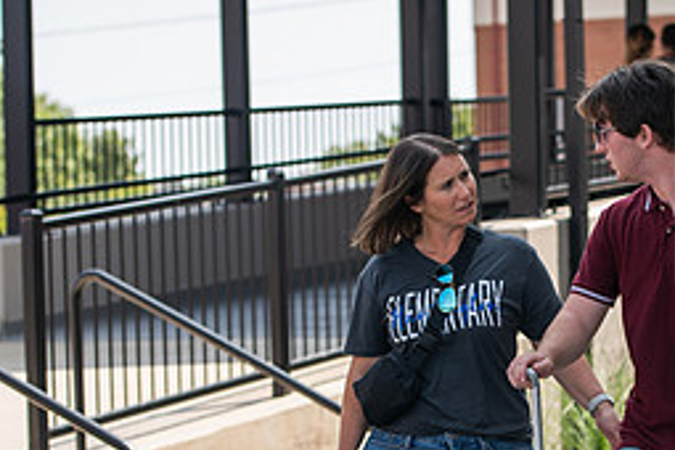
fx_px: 2981
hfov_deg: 12.8
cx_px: 596
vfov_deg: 8.6
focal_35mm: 159
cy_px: 382
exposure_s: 1/400
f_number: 3.5
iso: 64
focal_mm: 70
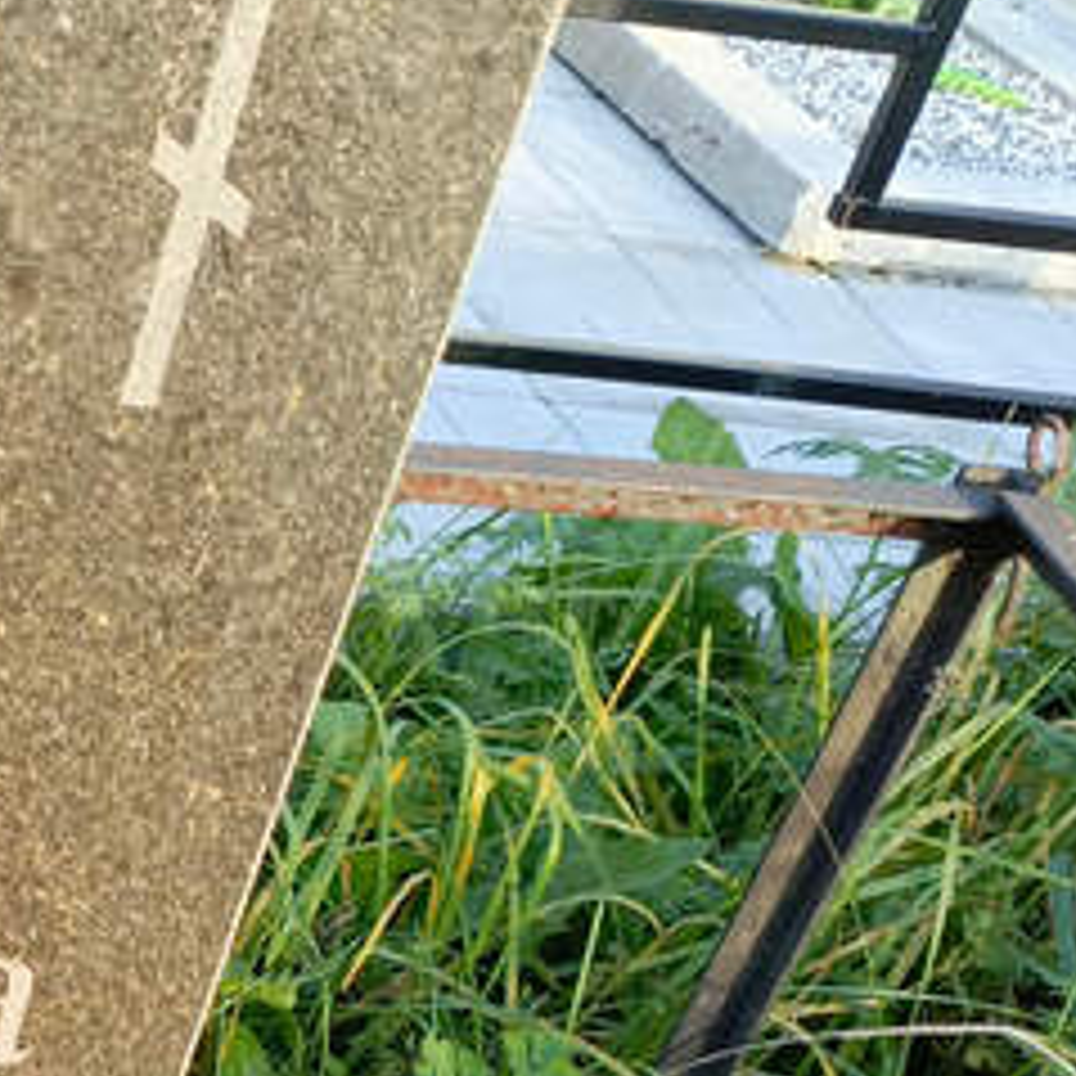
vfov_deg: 22.5
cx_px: -608
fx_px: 2602
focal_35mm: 74
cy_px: 1062
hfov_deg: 19.8
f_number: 1.69
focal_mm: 4.76
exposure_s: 1/125
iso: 108
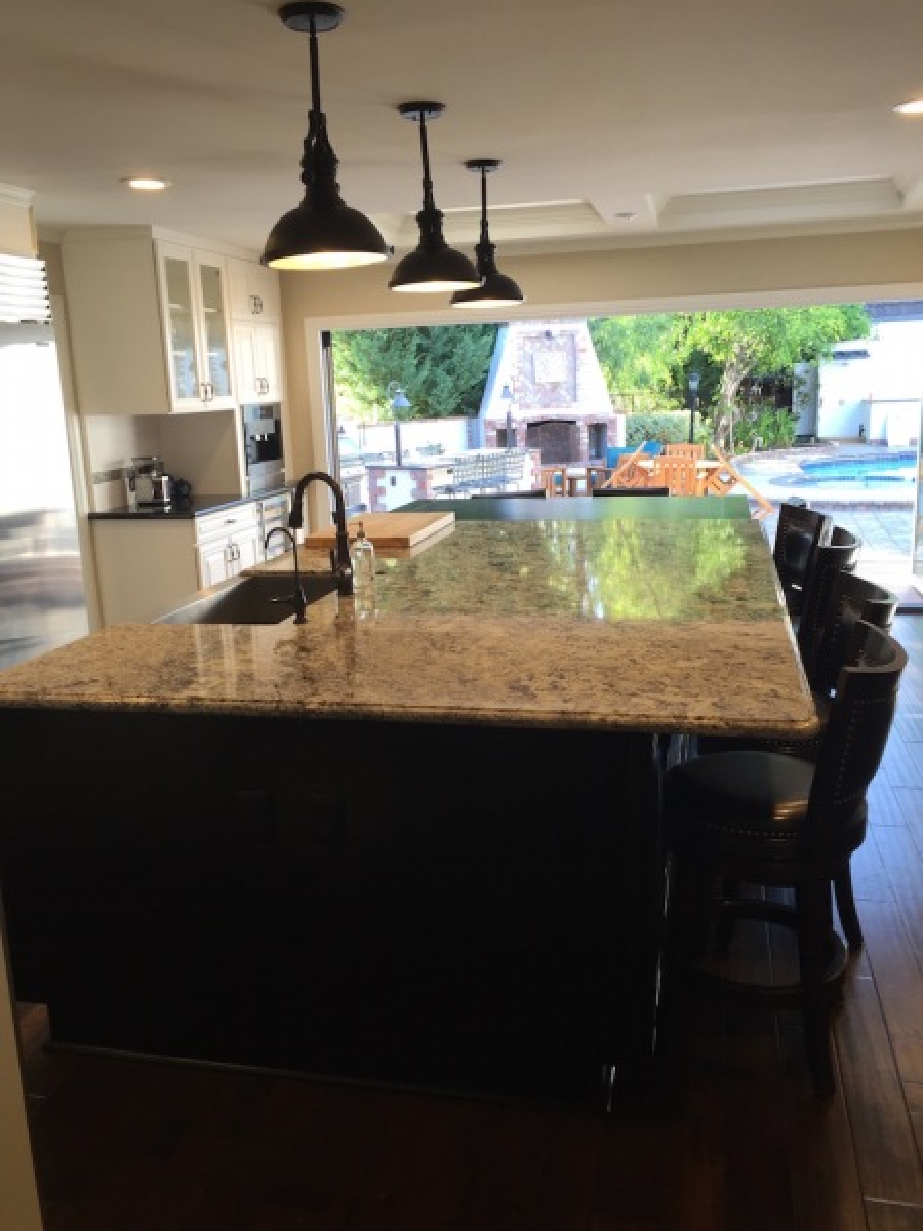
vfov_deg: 61.7
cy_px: 616
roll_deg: +3.0
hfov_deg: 48.2
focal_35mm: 29
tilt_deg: -12.4
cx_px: 462
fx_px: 1031
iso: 40
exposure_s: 1/60
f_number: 2.2
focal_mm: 4.15
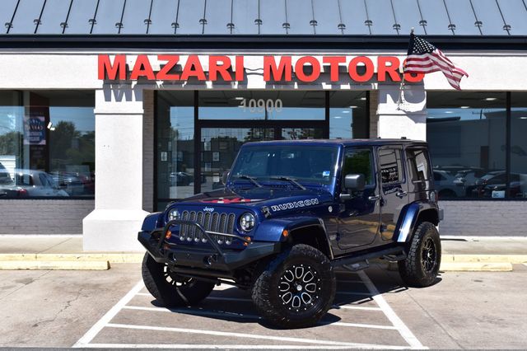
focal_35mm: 52
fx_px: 768
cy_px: 176
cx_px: 264
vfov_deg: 25.7
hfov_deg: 37.9
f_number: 11
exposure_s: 1/400
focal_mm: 35
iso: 400
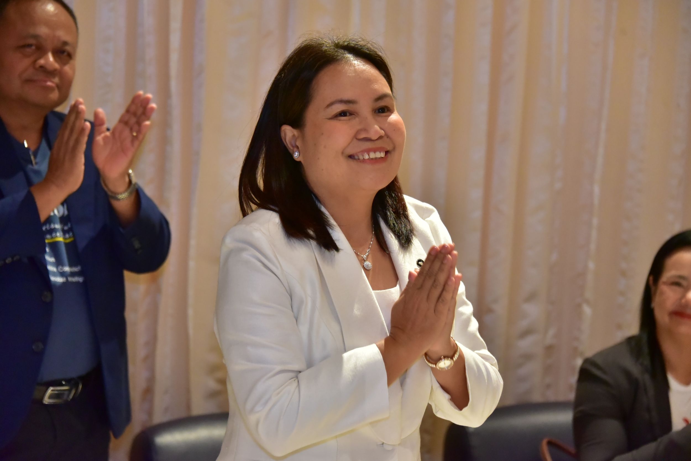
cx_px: 346
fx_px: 2227
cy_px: 230
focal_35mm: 116
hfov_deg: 17.6
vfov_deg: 11.8
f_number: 5.6
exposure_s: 1/200
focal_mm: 116
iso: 8000
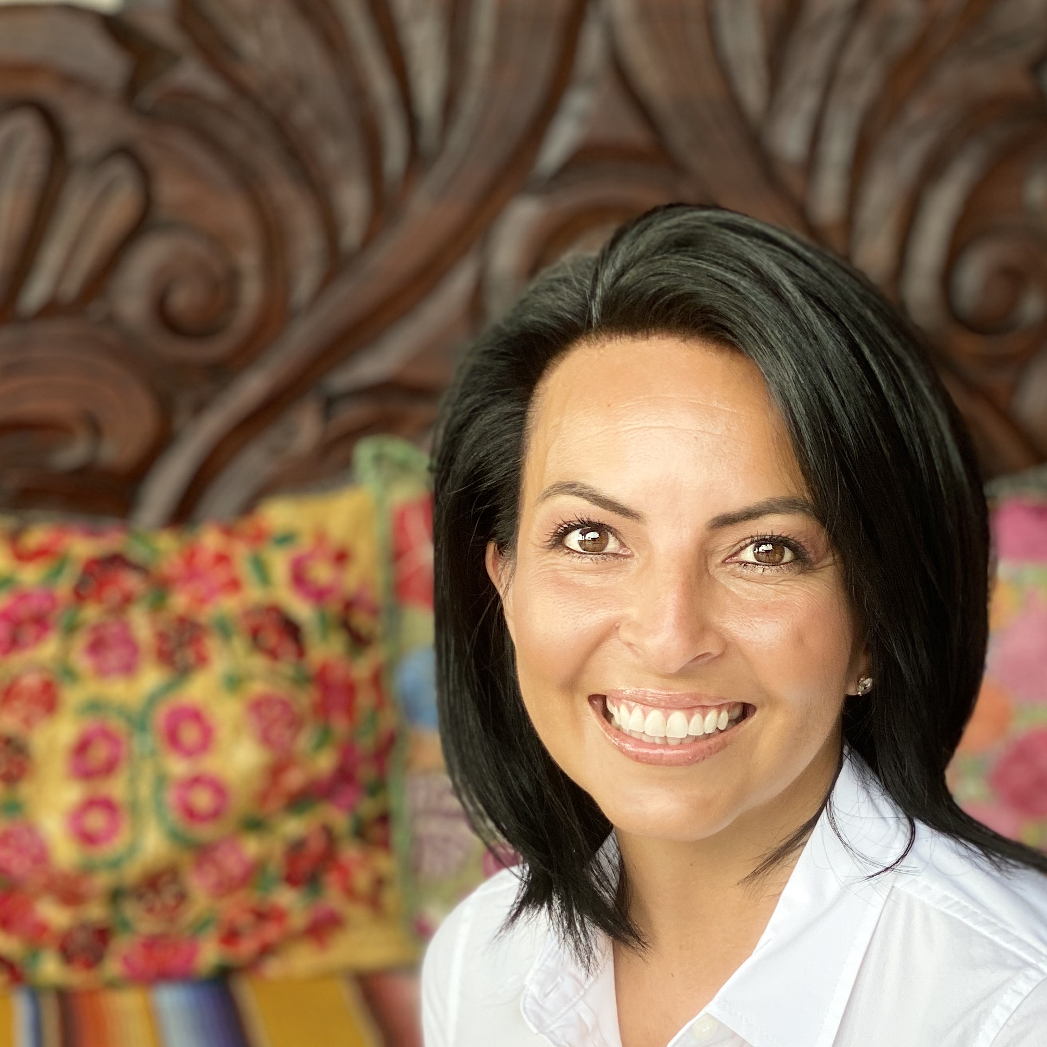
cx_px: 663
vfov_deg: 17.6
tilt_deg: -16.4
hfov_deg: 18.1
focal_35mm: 96
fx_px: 3285
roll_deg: +0.6
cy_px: 1085
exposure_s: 1/122
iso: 40
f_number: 2
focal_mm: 6
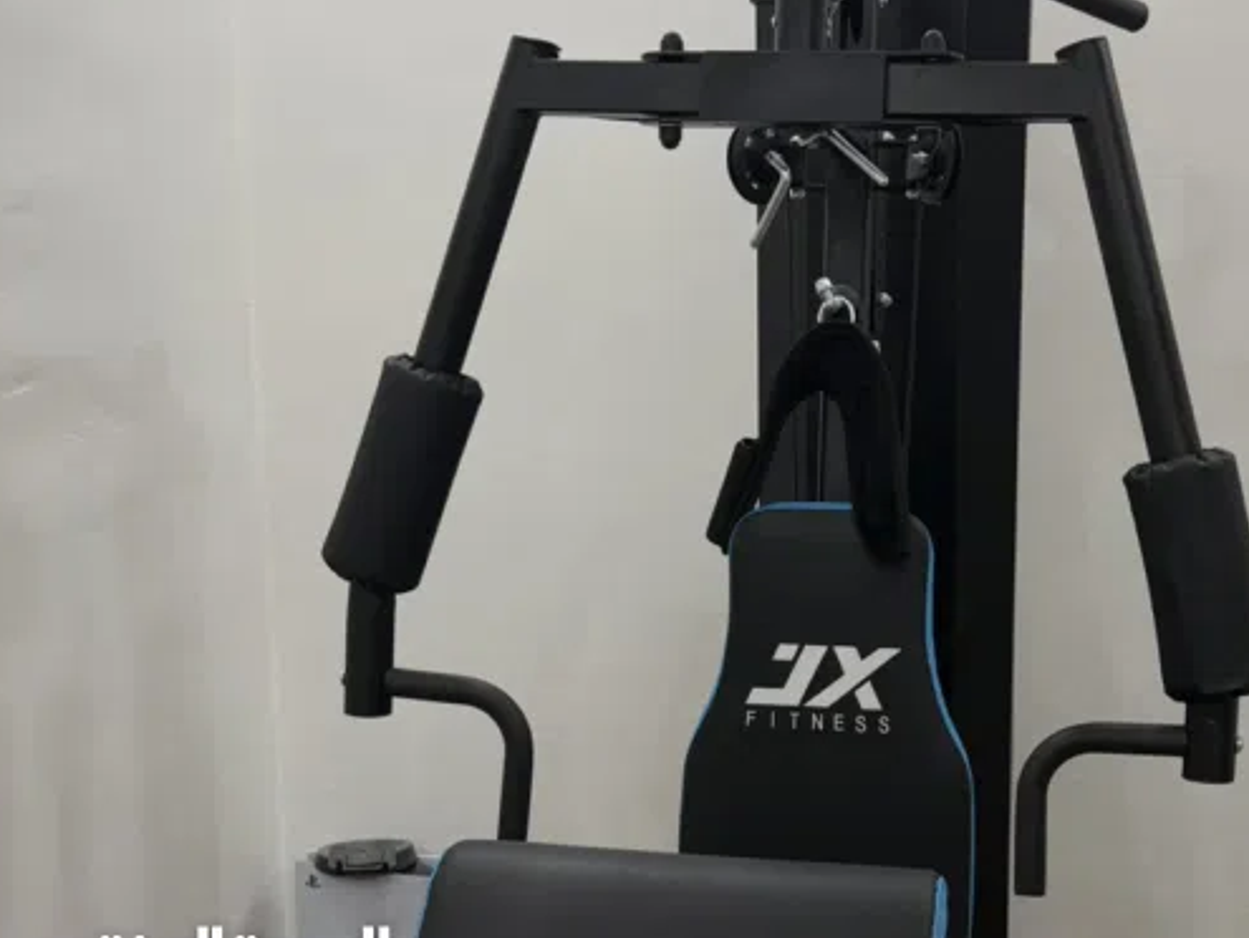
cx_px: 770
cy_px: 562
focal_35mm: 31
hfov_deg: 57.7
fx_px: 1119
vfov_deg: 45.3
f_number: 1.78
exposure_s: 1/100
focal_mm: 6.76
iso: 200
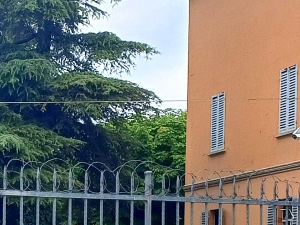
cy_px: 326
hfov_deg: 15.1
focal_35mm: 118
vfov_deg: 12.0
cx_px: -182
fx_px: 1023
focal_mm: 4.65
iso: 50
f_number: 1.8
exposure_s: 1/377
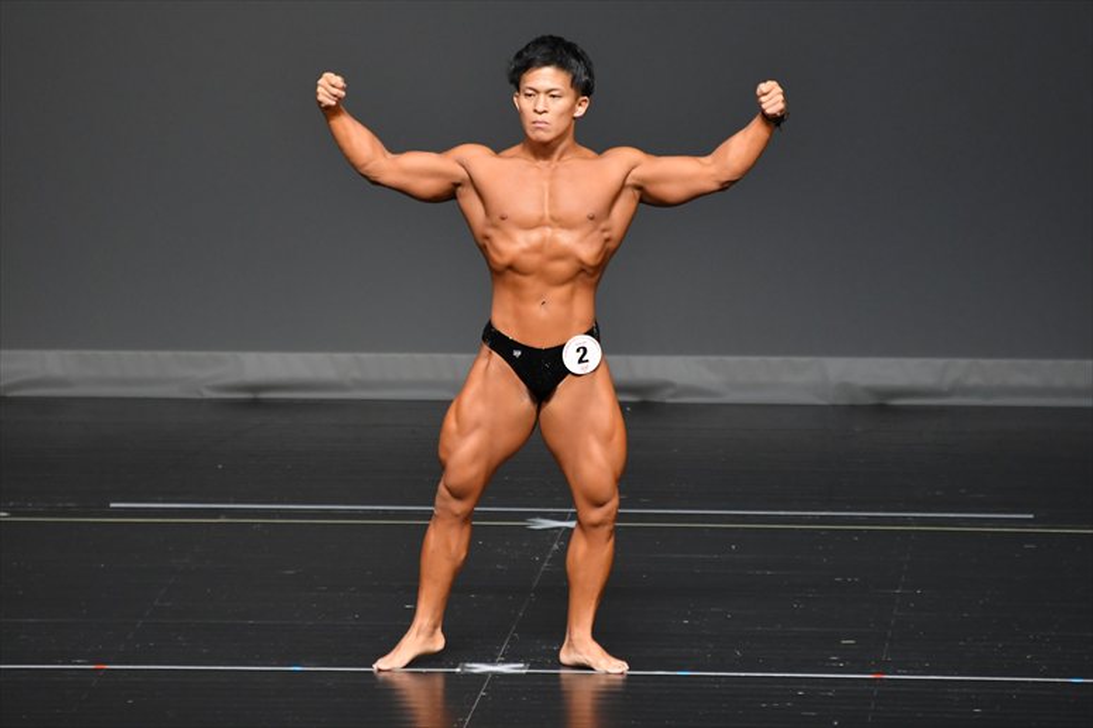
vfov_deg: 3.7
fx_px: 11380
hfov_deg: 5.5
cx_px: 546
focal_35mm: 375
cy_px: 364
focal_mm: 250
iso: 2500
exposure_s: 1/400
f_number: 5.6
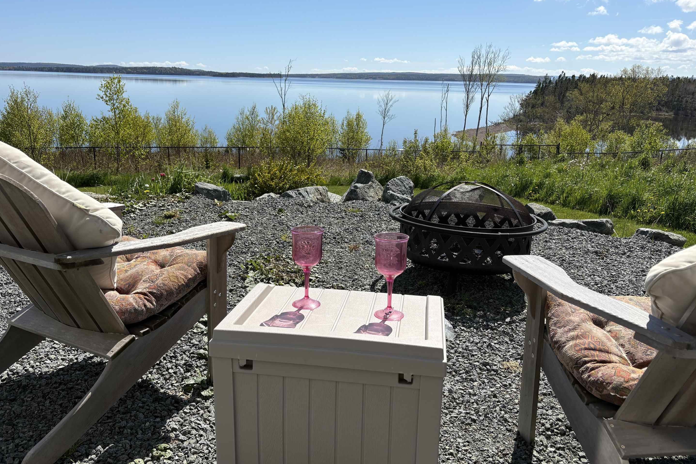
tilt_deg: -14.8
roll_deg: -0.4
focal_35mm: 29
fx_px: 561
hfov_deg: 63.6
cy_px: 223
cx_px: 334
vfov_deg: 45.0
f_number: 1.6
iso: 50
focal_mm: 5.96
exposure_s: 1/5348
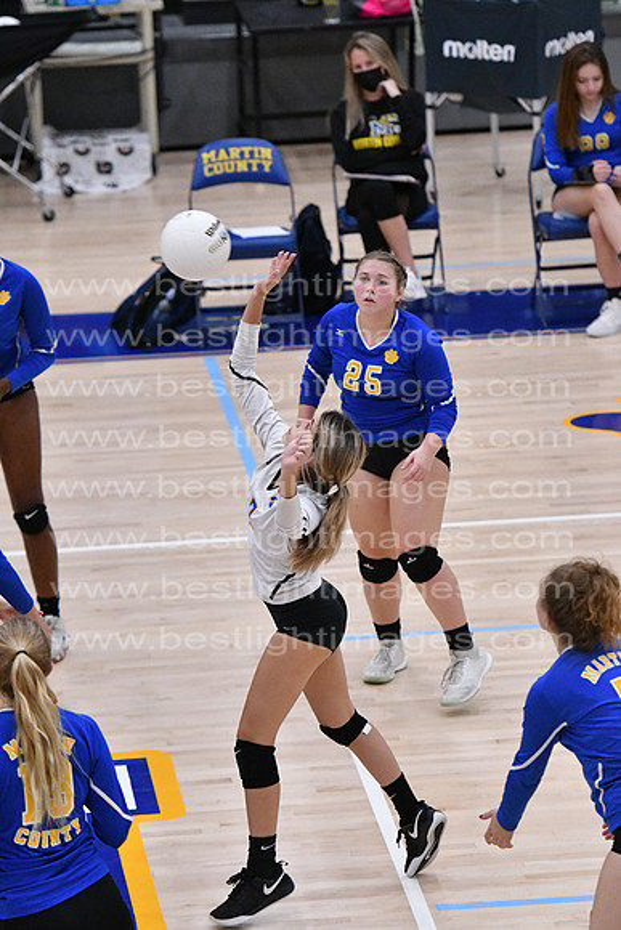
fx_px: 5624
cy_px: 465
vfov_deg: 9.5
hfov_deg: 6.3
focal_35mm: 218
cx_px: 310
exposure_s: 1/1250
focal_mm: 145
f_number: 3.2
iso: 6400
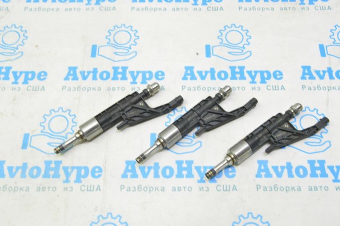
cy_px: 113
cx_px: 170
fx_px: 340
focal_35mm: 36
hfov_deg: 53.2
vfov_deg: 36.8
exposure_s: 1/20
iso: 6400
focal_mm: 24
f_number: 20
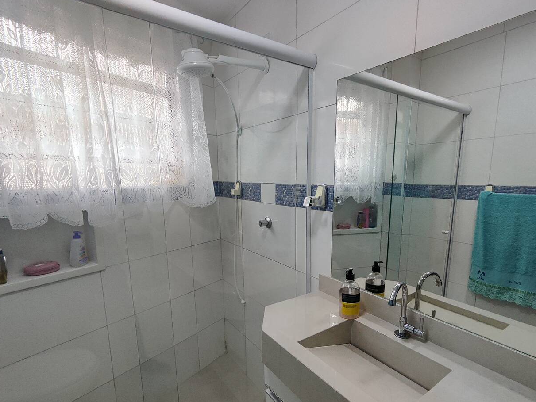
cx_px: 287
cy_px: 228
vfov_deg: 68.4
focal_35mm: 19
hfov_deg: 84.5
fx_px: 294
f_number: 2.2
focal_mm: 1.65
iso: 111
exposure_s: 1/60
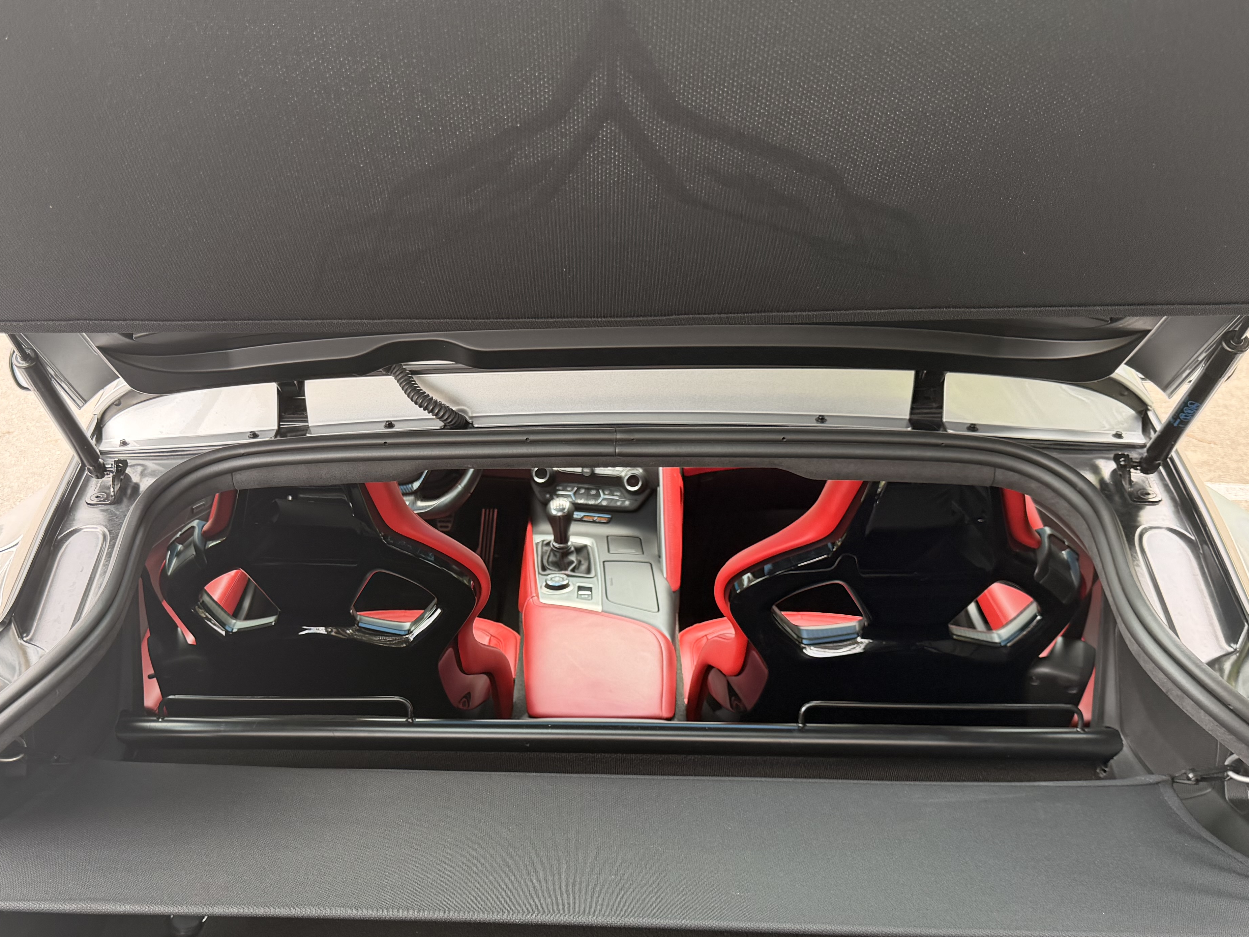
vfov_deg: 38.4
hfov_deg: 49.6
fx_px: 1335
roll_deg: +1.2
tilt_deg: -26.8
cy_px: 601
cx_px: 468
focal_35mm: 37
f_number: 1.78
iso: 80
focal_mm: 6.76
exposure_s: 1/182
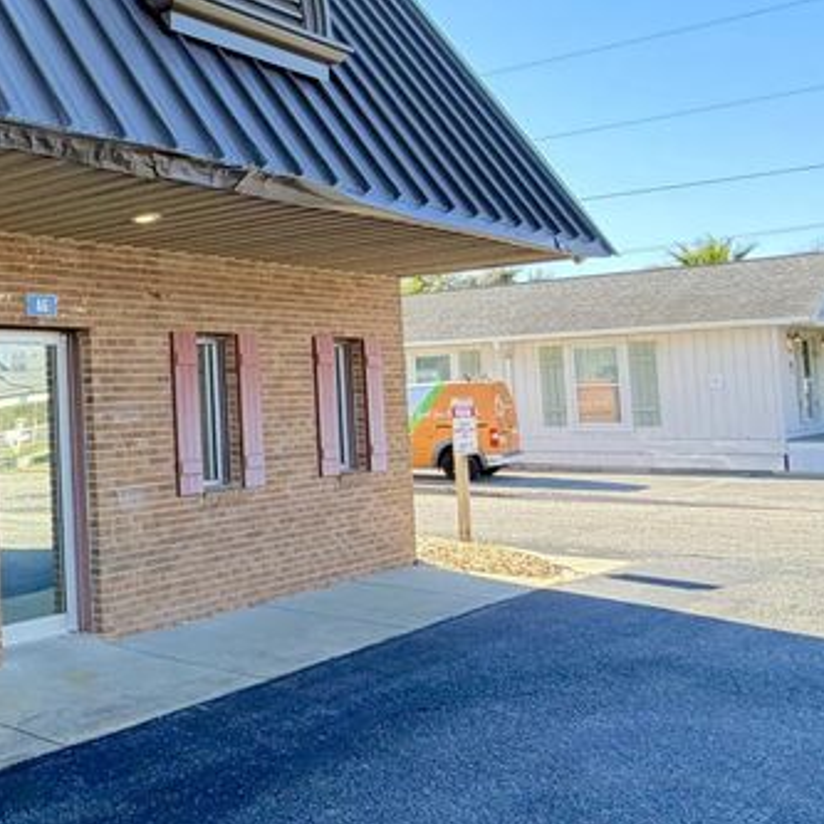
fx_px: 1023
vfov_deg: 43.7
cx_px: -181
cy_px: 354
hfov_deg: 34.5
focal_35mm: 38
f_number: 2.2
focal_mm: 2.22
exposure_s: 1/427
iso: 64
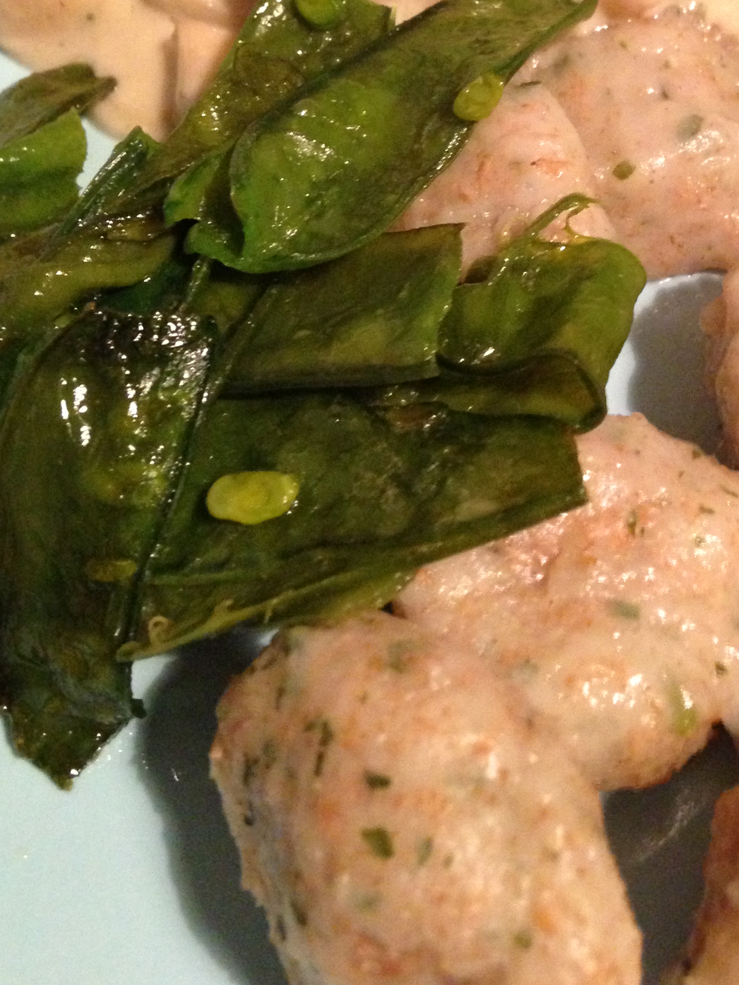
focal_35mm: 53
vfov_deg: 35.5
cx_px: 540
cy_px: 267
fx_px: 1509
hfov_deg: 27.2
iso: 500
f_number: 2.4
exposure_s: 1/15
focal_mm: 4.13
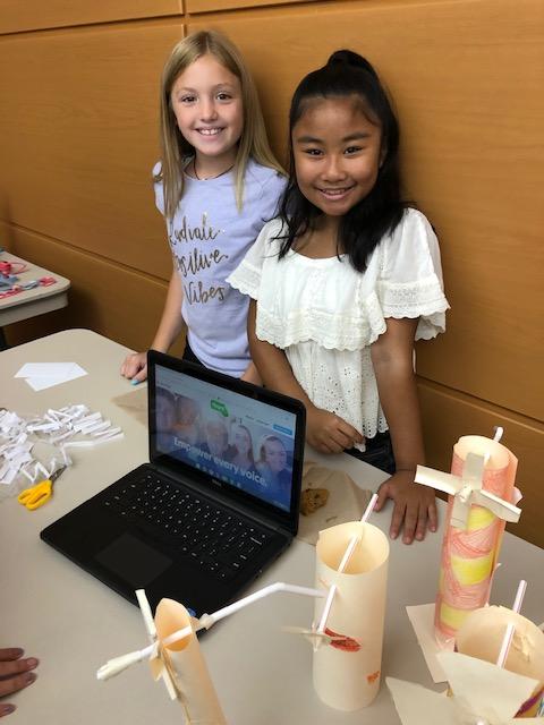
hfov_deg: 49.7
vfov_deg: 63.4
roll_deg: +2.6
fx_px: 587
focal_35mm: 28
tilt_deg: -26.5
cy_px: 362
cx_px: 272
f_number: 1.8
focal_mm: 4
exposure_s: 1/17
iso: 64
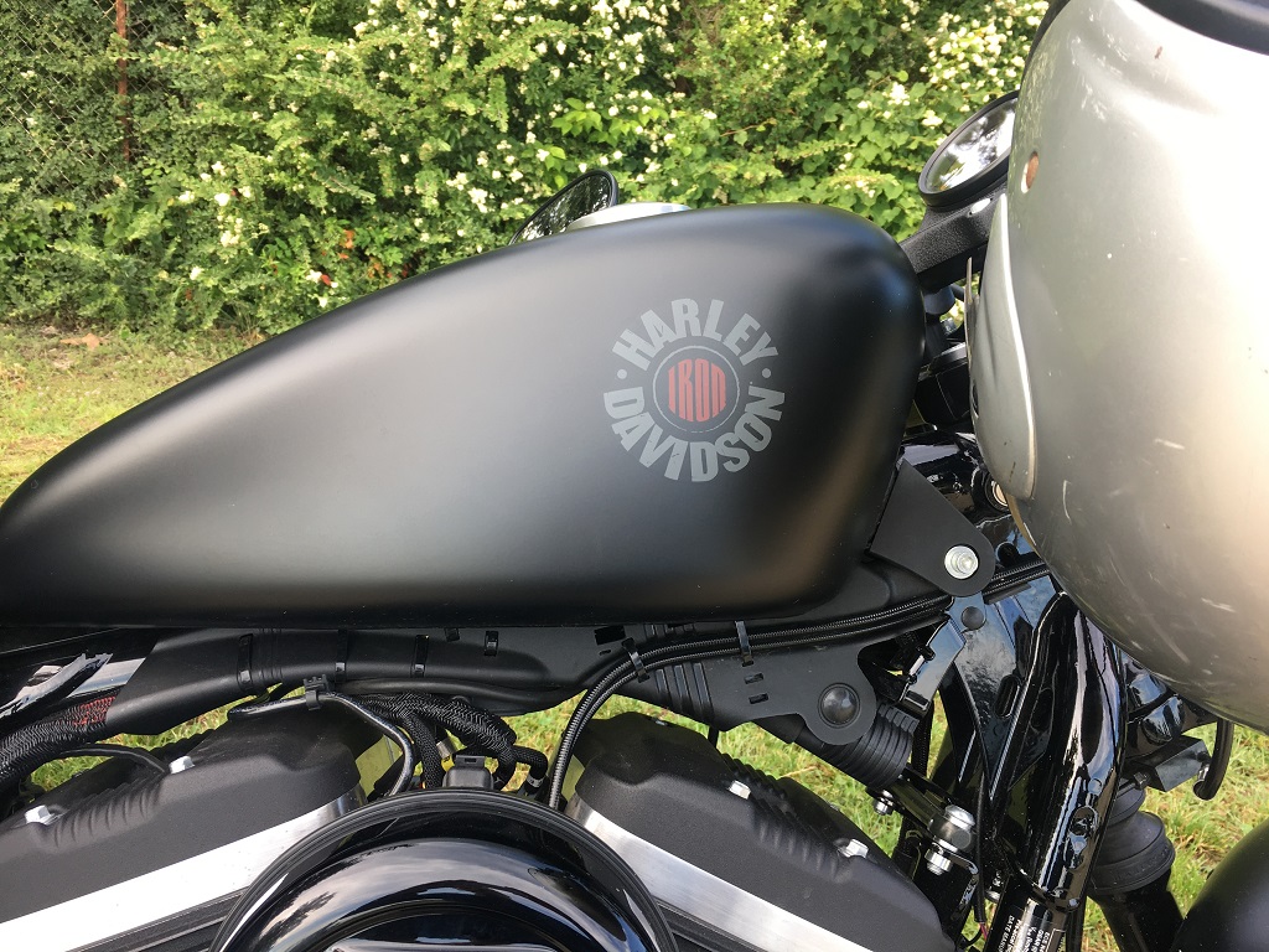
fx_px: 1063
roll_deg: -5.4
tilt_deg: -13.1
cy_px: 476
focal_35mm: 29
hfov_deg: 61.7
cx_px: 634
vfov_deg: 48.2
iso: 25
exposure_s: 1/100
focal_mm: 4.15
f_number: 2.2
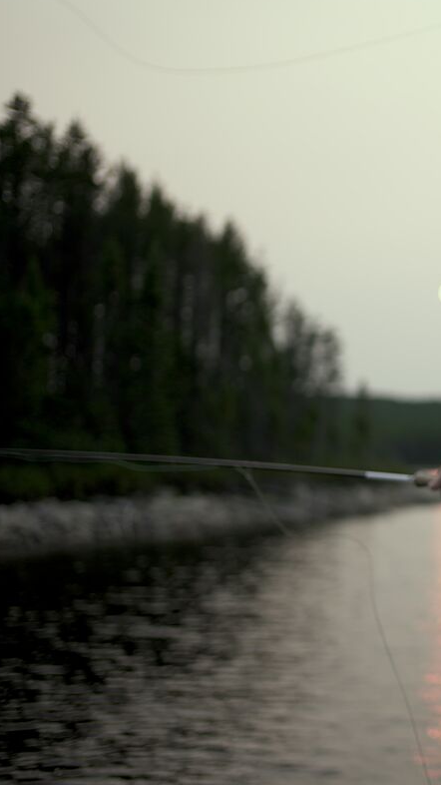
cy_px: 387
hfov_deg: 19.9
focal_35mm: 56
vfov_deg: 37.2
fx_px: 1164
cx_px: 558
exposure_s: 1/1250
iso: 125
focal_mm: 35
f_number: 1.8
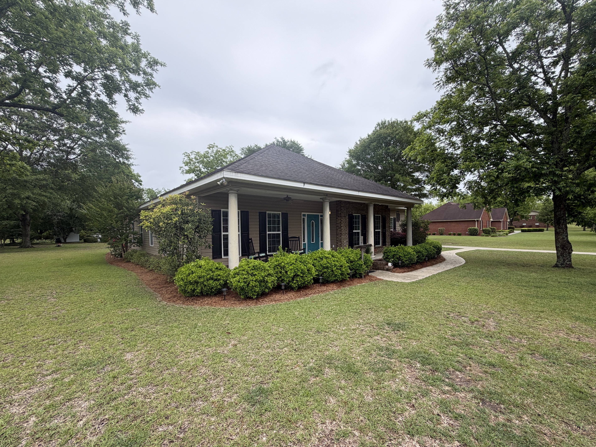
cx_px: 294
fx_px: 258
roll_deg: +1.5
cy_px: 237
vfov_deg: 81.7
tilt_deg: -1.4
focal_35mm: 15
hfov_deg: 98.2
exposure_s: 1/770
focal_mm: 2.22
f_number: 2.2
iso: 32
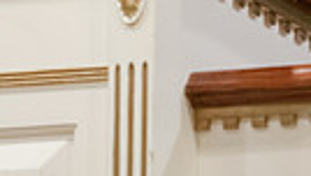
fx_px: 5049
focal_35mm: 611
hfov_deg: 3.5
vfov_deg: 2.0
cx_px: 172
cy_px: -145
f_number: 2.8
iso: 8000
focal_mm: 135
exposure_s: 1/200
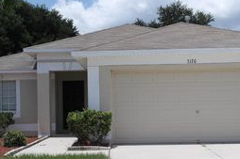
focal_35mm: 59
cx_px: 121
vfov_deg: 22.9
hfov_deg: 34.0
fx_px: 393
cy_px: 100
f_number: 8
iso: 100
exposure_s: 1/320
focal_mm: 20
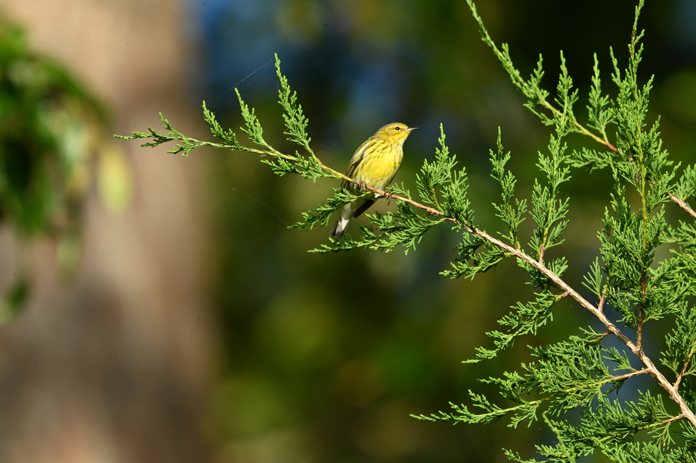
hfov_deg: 1.7
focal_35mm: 1200
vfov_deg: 1.1
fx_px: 23184
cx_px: 348
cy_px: 232
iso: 900
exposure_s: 1/400
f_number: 13
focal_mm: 1200
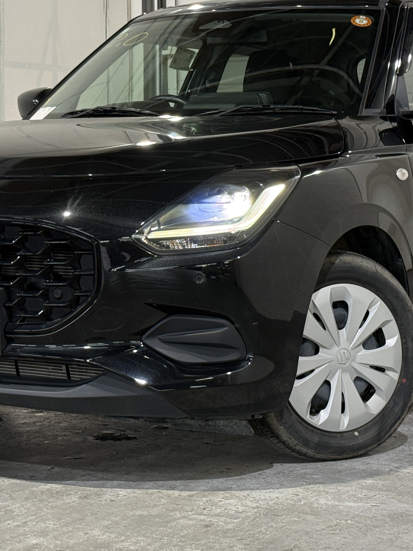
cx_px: 217
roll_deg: +0.2
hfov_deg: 16.4
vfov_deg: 21.6
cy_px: 166
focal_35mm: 90
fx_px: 1431
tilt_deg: -0.2
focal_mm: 6.76
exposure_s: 1/60
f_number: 1.78
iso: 125
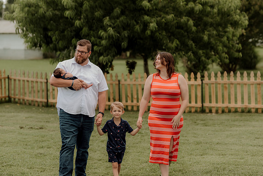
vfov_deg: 15.6
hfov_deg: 23.2
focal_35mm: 88
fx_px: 640
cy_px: 88
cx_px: 132
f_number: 2.5
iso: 80
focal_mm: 85
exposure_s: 1/320
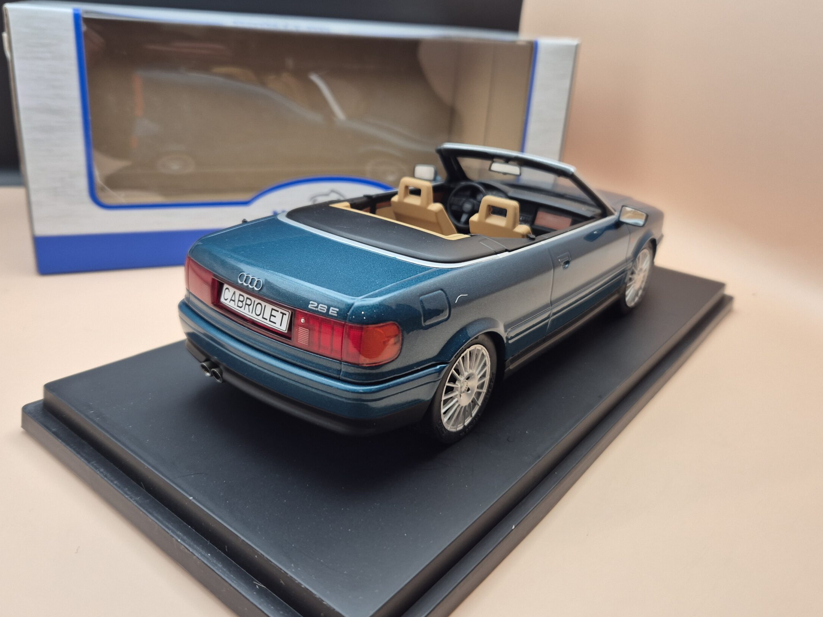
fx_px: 642
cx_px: 394
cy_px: 272
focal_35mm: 27
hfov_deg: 65.3
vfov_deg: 51.2
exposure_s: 1/98
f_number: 1.8
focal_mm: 5.4
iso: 80
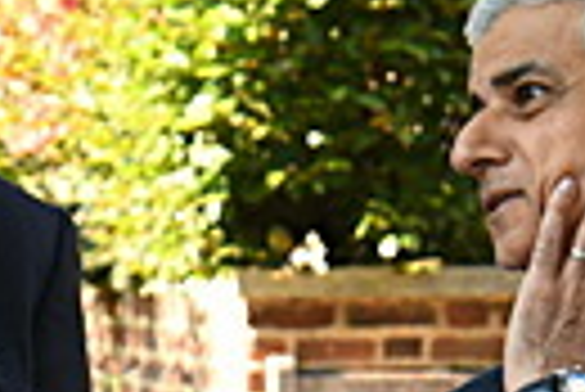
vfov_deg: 3.7
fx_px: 6003
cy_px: 602
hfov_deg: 5.6
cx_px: -104
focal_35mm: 369
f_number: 6.3
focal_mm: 60
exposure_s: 1/60
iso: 400
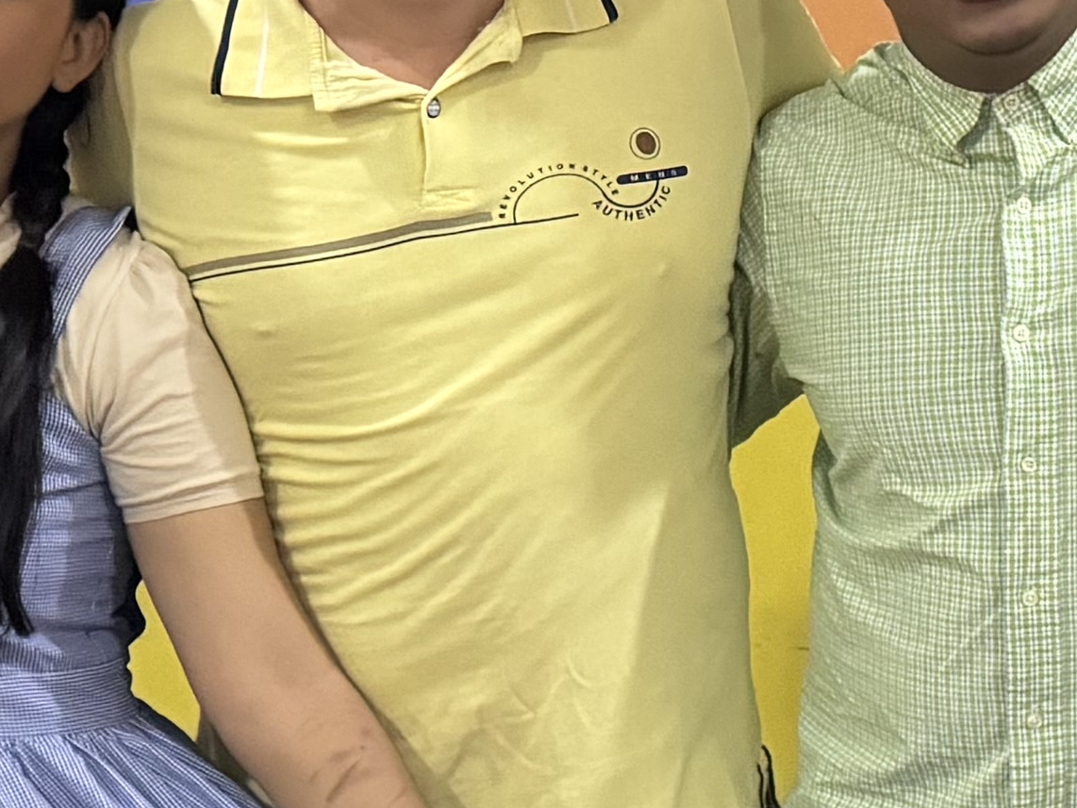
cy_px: 453
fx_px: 3734
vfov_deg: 12.4
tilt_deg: -9.2
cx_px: 1236
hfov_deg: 15.9
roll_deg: -0.3
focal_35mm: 120
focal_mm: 6.76
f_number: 1.78
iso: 800
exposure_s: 1/40
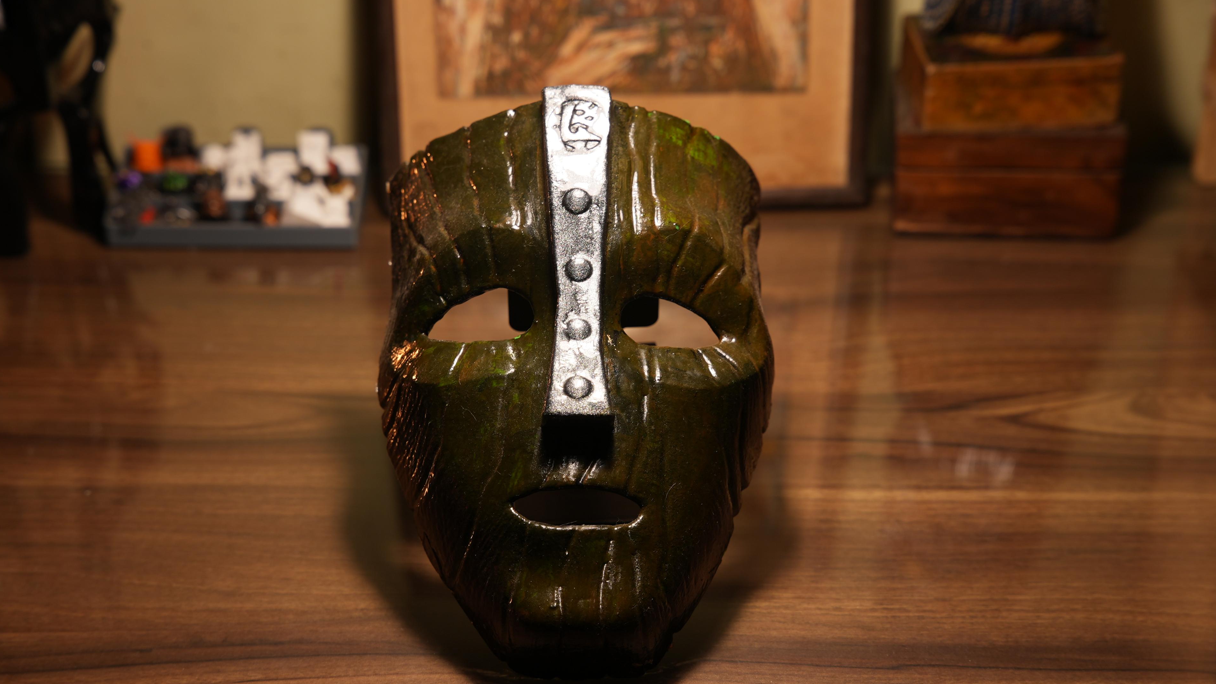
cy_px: 352
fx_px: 2386
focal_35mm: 74
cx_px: 606
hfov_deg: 28.6
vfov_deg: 16.3
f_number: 4.5
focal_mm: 70
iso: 250
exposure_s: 1/30
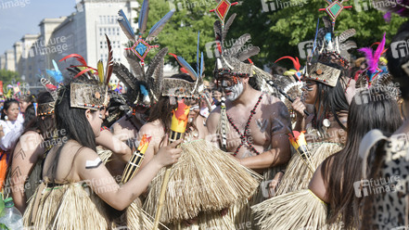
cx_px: 204
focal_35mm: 75
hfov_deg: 28.2
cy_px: 117
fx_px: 813
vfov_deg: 16.1
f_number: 6.3
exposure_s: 1/500
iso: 160
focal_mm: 70
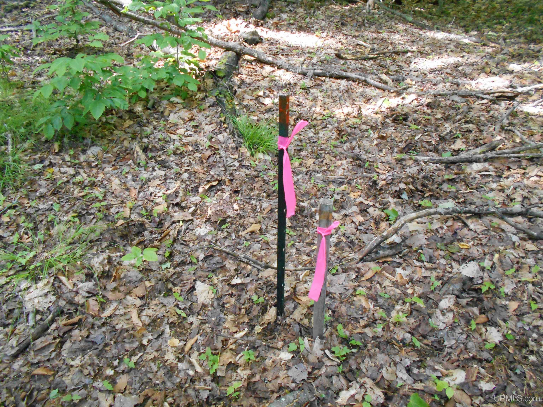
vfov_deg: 53.1
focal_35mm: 26
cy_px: 204
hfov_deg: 67.3
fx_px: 408
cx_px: 272
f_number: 3.2
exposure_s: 1/200
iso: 800
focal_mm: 4.6
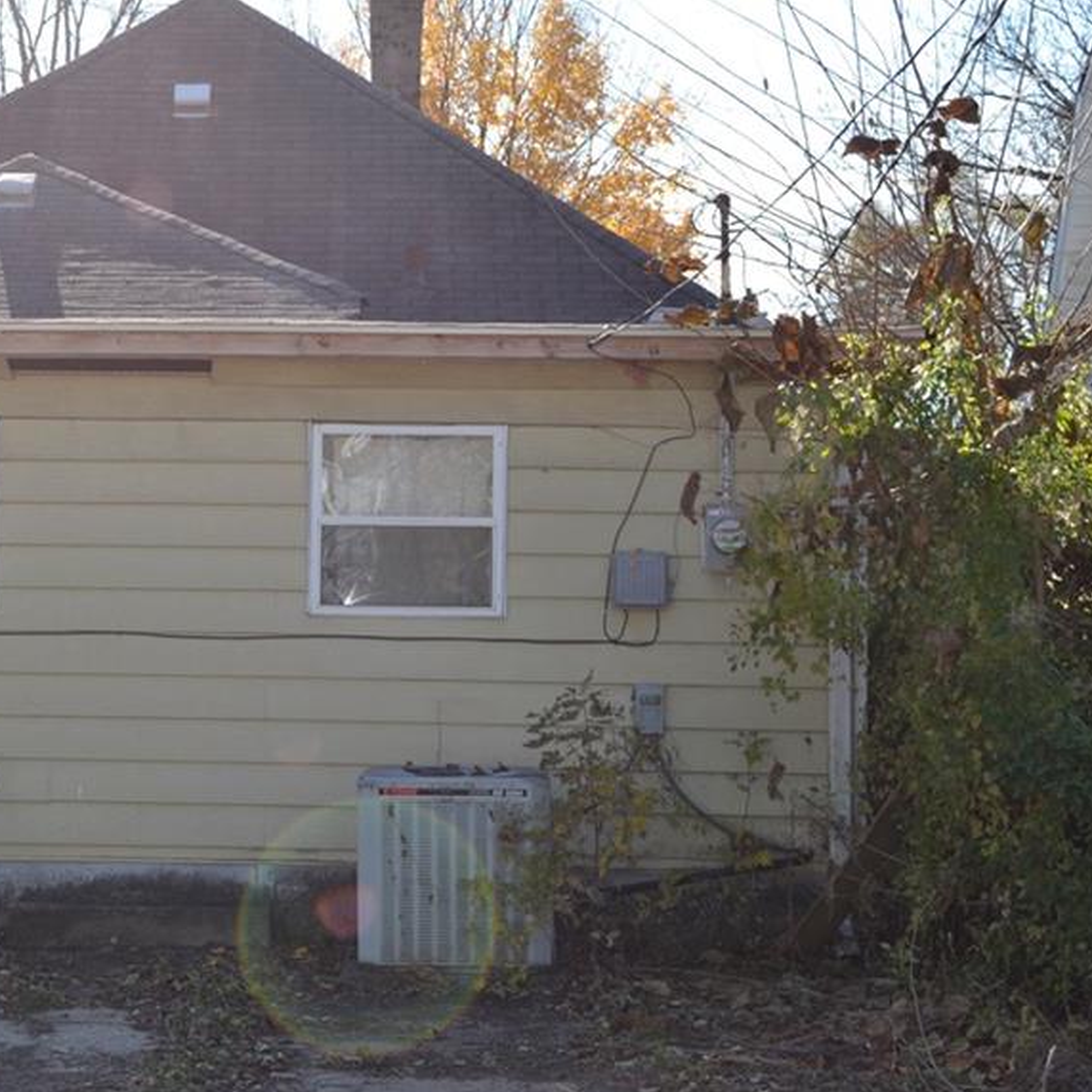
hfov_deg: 23.3
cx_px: 218
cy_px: 466
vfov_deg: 23.7
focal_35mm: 73
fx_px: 2605
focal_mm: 32
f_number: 7.1
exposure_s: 1/200
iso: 100
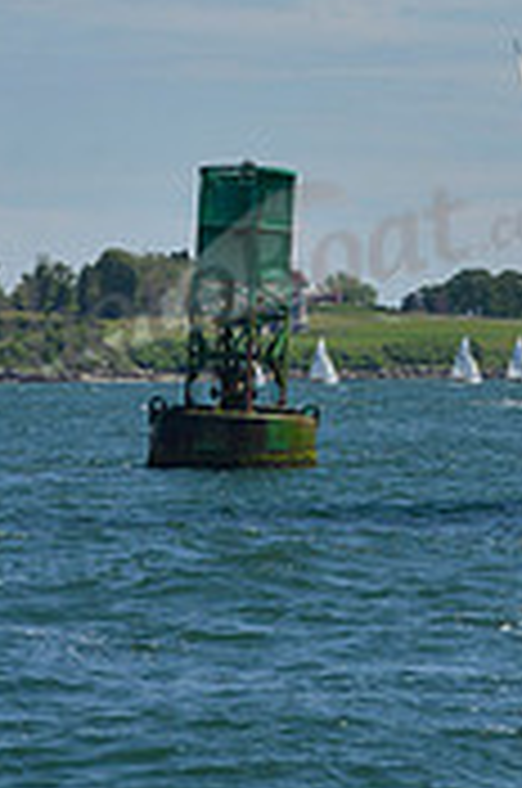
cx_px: 821
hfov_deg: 4.5
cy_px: -477
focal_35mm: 299
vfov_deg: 6.8
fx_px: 6529
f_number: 10
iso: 280
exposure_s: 1/1250
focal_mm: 90
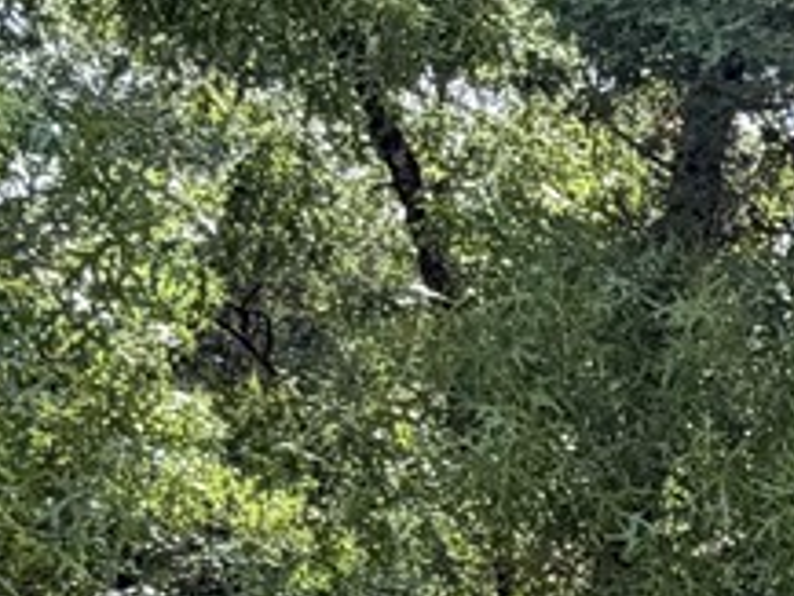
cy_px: 665
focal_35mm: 103
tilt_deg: +6.4
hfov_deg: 16.7
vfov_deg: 14.0
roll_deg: -1.4
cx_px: 1314
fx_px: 2364
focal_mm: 2.22
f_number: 2.2
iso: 50
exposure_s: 1/502
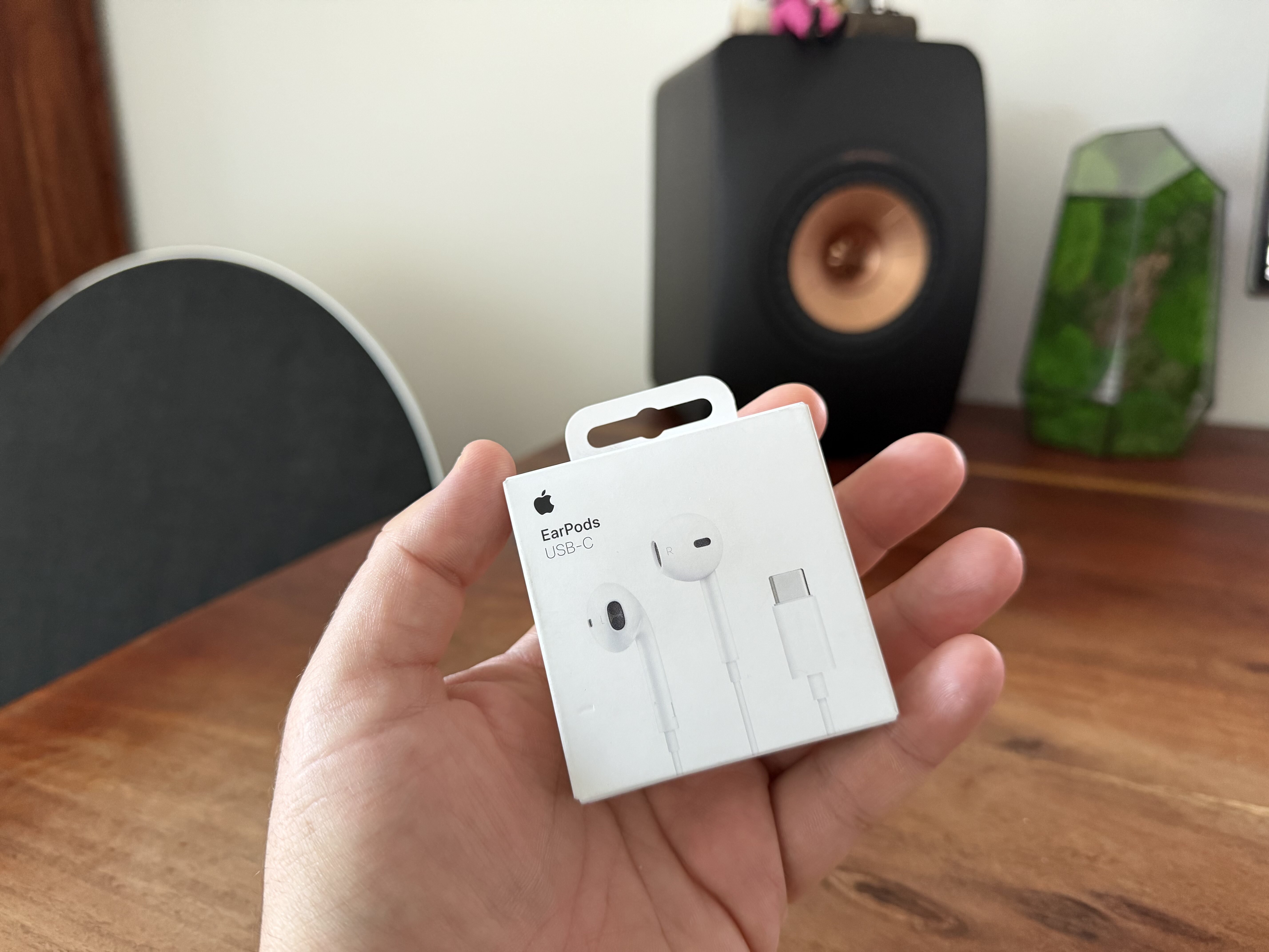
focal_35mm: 24
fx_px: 880
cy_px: 476
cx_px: 634
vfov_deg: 56.8
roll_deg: +0.3
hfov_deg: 71.6
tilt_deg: -17.7
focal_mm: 6.76
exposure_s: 1/60
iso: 500
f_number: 1.78
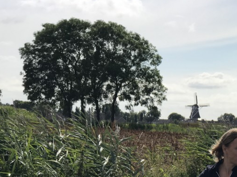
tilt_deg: -6.7
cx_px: 232
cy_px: 205
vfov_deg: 10.8
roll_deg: -1.0
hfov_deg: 14.4
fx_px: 924
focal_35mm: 135
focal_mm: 6.6
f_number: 2.8
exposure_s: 1/1623
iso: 20
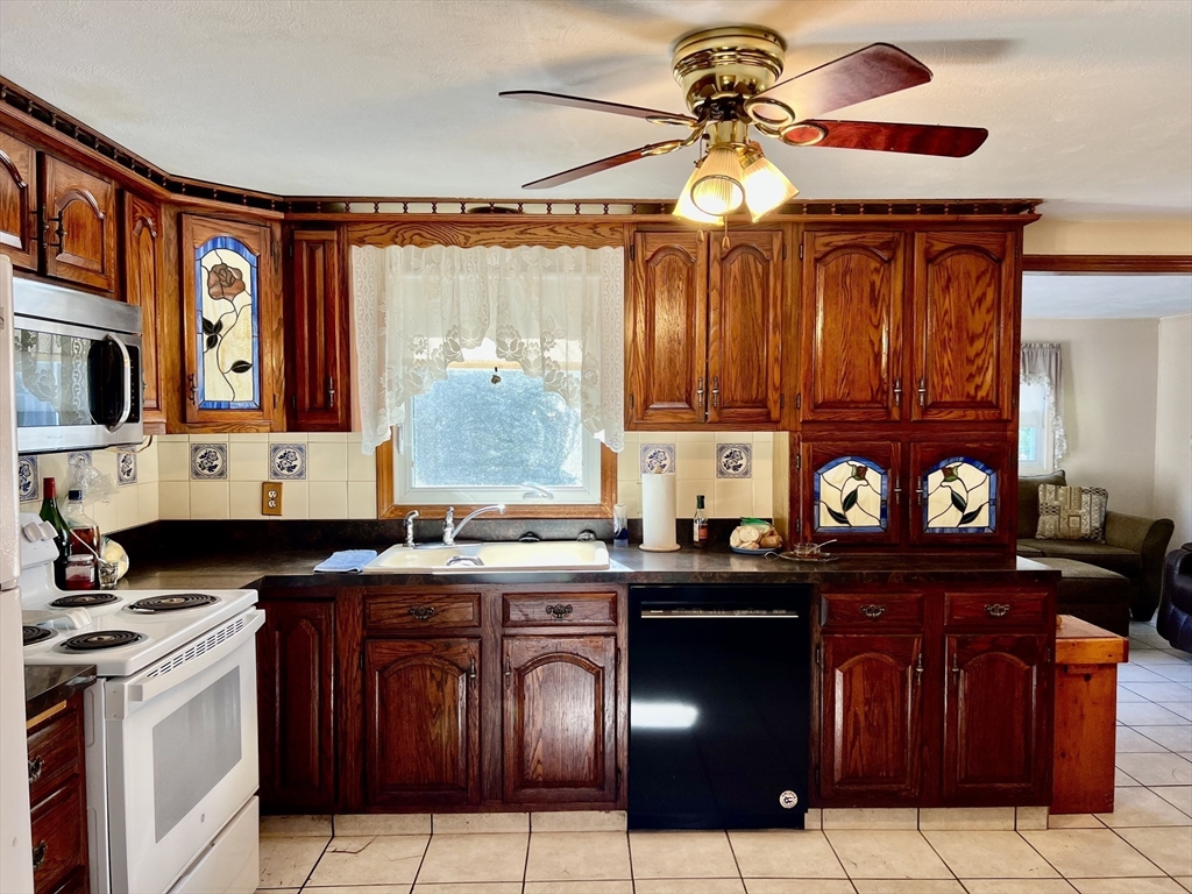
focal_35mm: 26
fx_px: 895
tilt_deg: -3.1
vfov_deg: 53.1
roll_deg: +0.0
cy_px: 447
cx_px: 596
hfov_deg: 67.3
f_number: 1.5
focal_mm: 5.7
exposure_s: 1/120
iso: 80
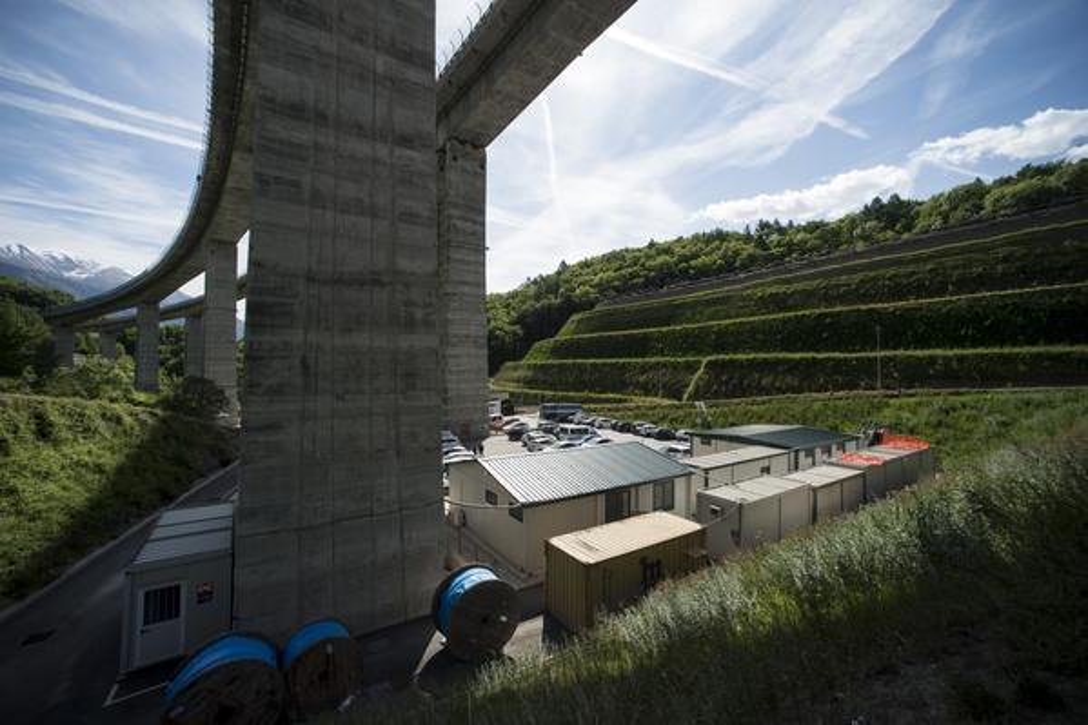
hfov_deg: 104.3
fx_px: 423
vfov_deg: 81.2
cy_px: 362
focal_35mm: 14
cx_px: 544
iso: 400
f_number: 6.3
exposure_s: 1/1600
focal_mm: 14
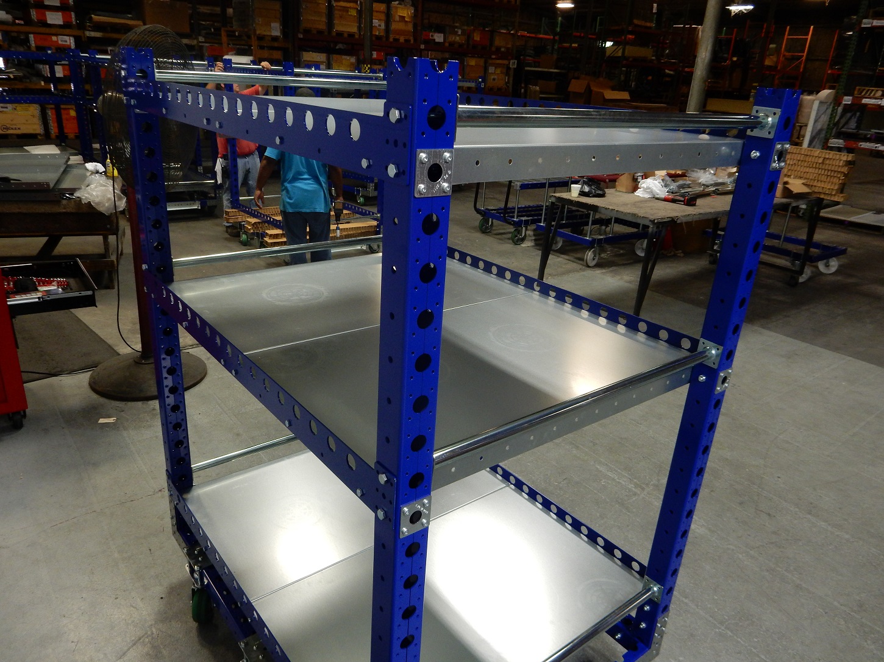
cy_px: 331
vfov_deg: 54.9
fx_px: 638
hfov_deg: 69.4
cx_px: 442
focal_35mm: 25
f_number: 3.7
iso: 250
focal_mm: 4.5
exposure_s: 1/30
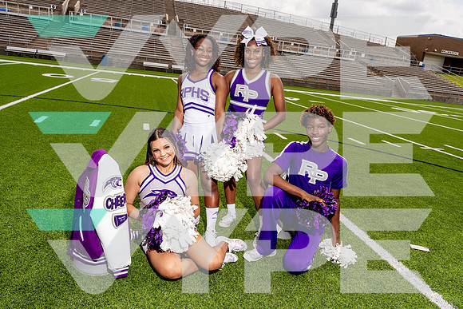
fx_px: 360
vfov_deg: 46.4
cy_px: 154
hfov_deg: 65.5
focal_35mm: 28
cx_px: 232
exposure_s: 1/250
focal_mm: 28
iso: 100
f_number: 8
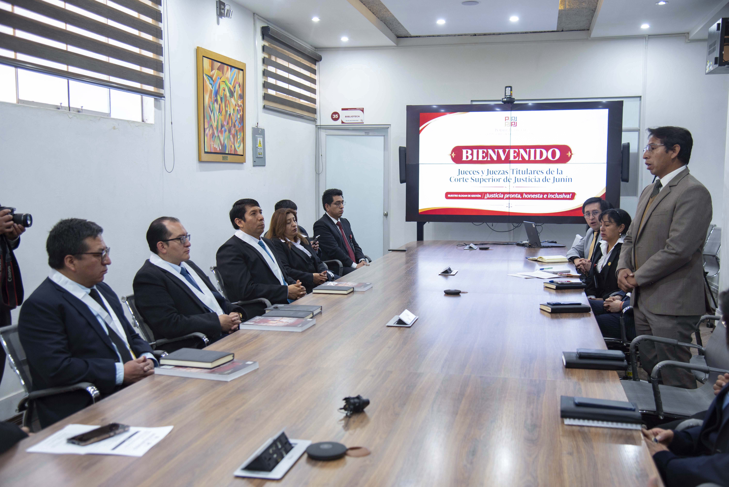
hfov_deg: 50.7
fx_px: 770
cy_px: 244
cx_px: 364
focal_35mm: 38
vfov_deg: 35.1
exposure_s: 1/60
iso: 400
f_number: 4
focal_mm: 38
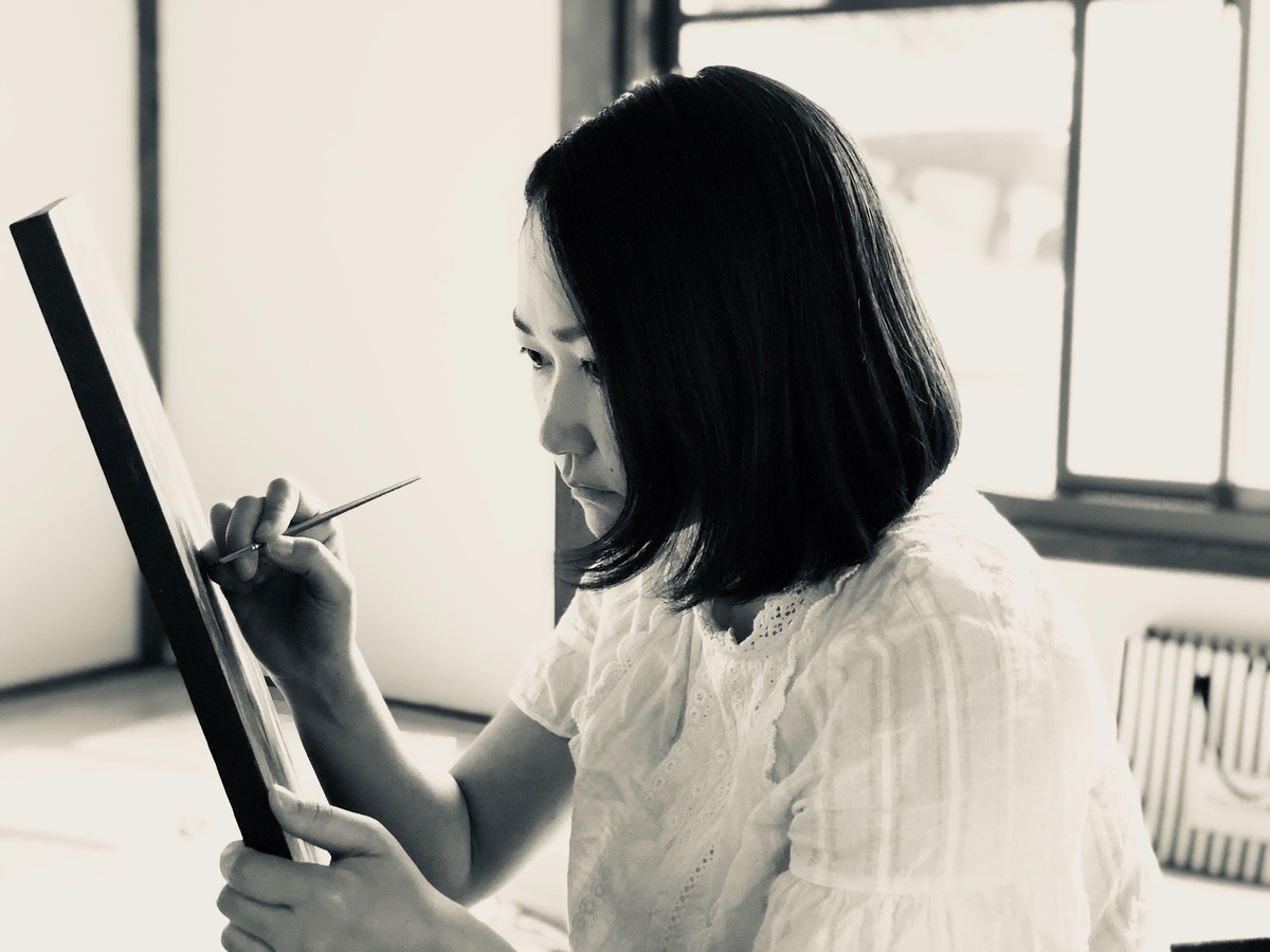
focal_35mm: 52
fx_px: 1908
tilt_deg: -5.4
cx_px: 635
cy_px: 476
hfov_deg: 36.8
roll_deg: -2.3
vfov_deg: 28.0
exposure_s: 1/60
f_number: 2.4
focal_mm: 6
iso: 125
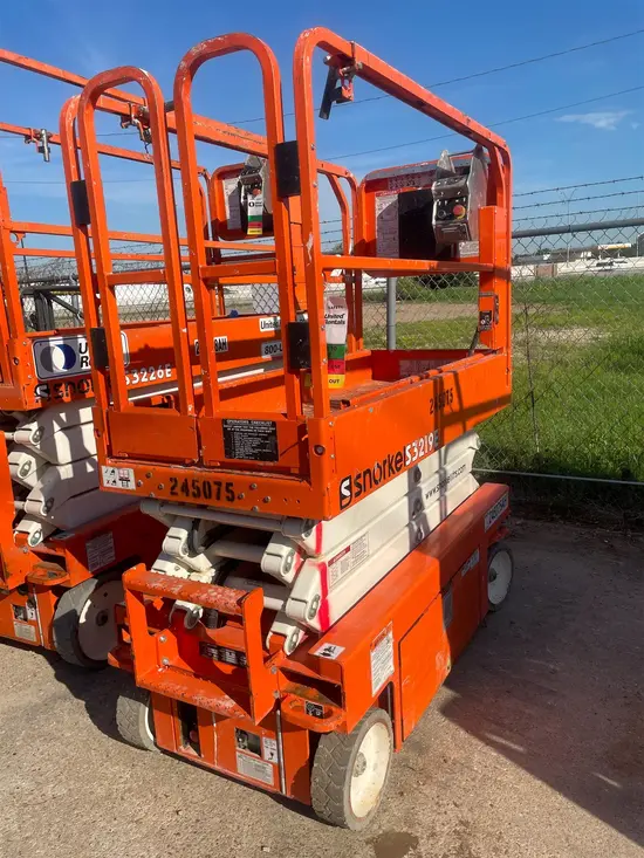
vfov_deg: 67.3
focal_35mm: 26
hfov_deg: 53.1
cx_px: 322
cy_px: 429
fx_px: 645
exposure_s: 1/4292
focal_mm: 4.2
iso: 32
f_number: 1.6
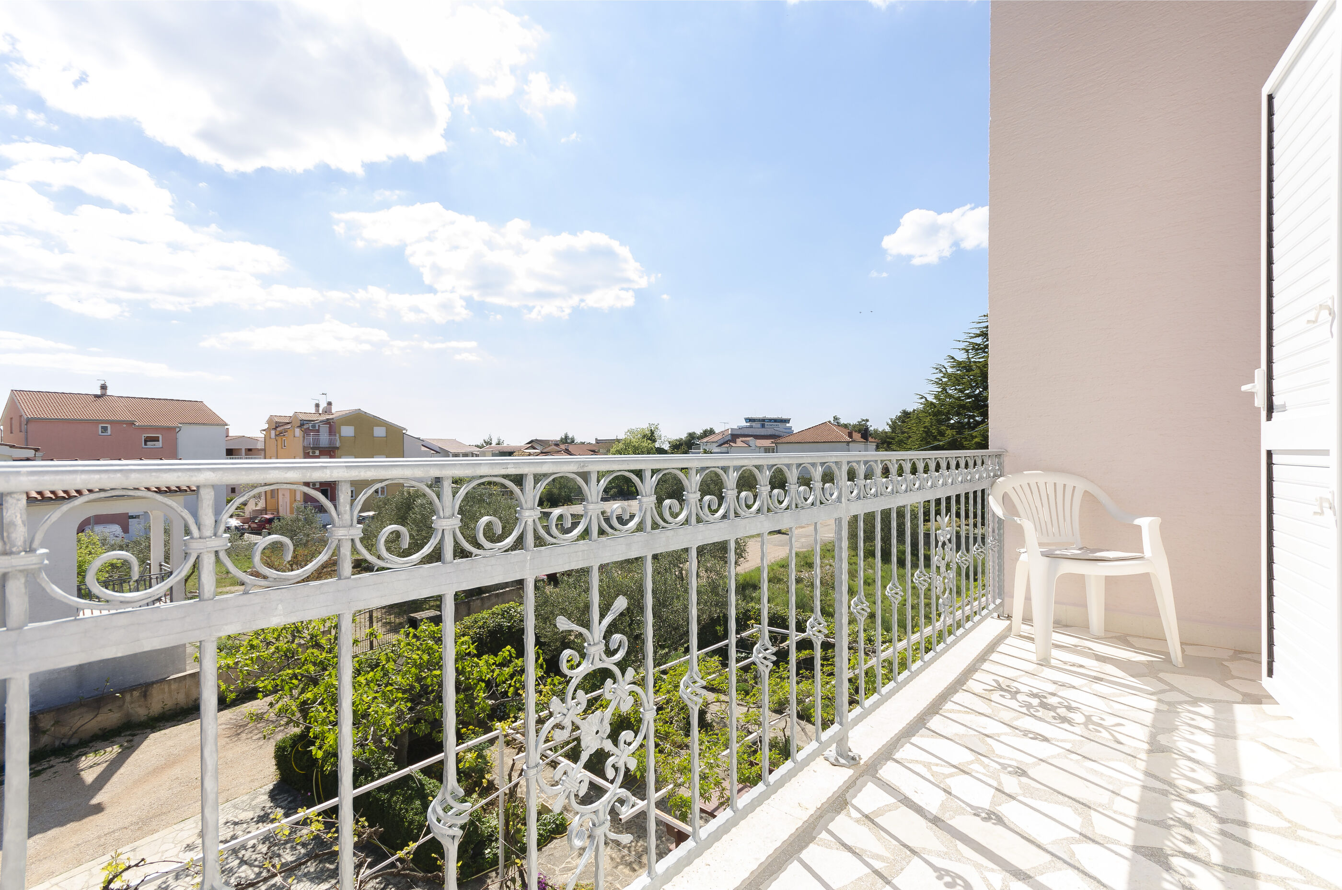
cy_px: 445
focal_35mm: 15
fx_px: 558
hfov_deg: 100.5
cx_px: 671
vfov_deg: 77.1
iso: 100
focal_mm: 10
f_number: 7.1
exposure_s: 1/200
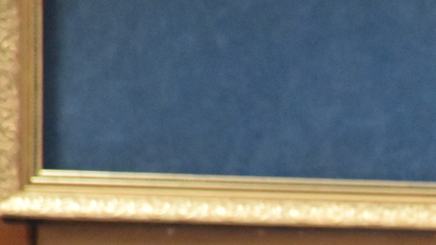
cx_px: 691
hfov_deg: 2.6
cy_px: 451
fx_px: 9595
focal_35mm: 830
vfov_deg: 1.5
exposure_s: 1/125
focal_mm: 140
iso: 6400
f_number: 5.6
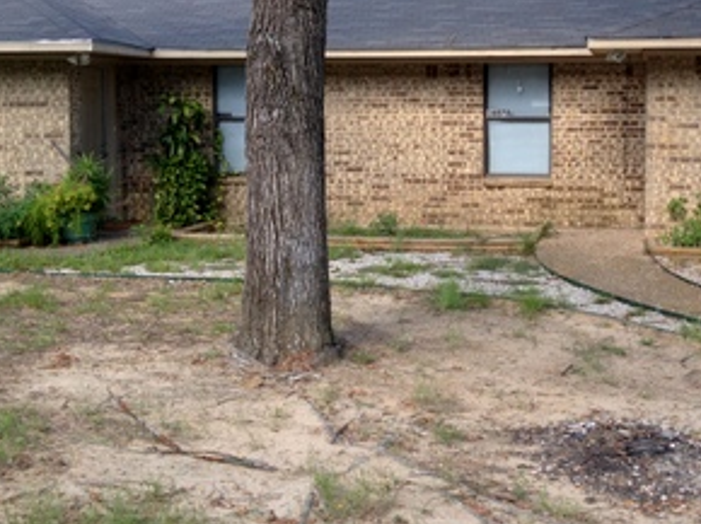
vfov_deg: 25.0
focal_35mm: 58
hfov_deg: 33.0
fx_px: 1174
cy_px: 152
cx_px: 469
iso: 64
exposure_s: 1/207
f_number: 2.4
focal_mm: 4.28
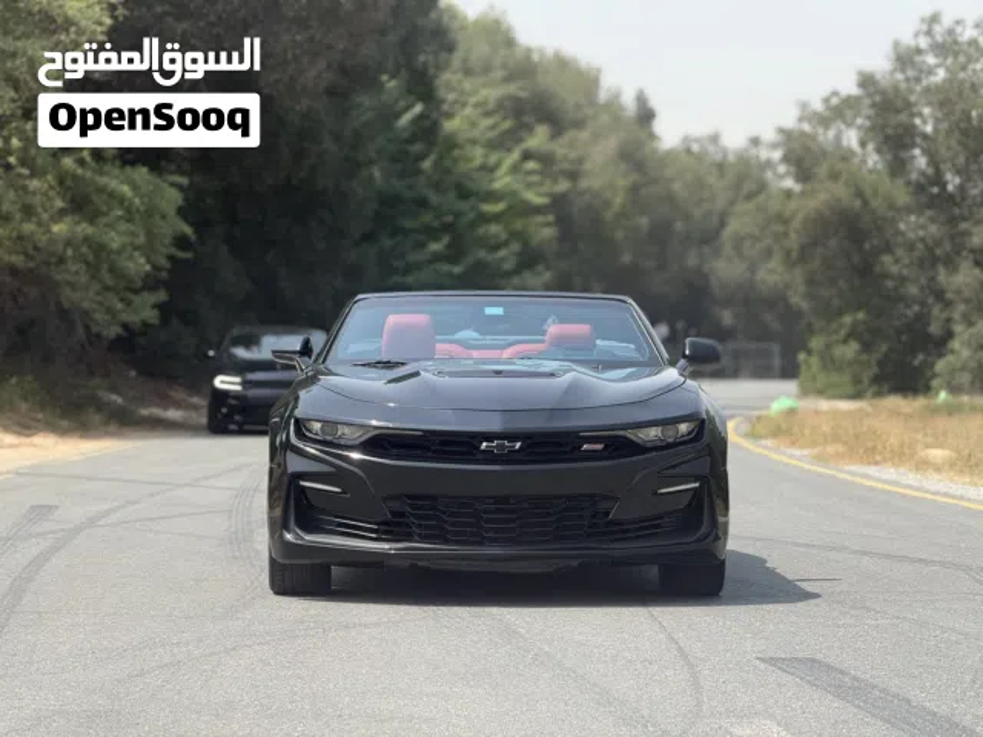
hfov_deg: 16.4
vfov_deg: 12.3
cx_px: 492
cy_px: 368
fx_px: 3408
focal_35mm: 120
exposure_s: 1/926
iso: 64
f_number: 2.8
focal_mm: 15.66
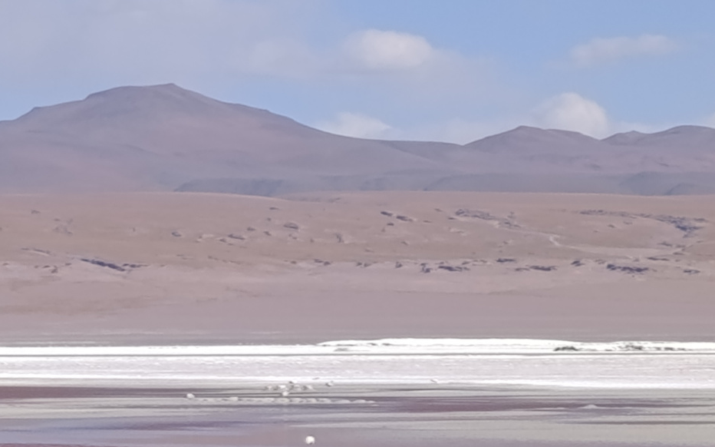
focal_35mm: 316
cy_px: 417
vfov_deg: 4.1
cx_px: 125
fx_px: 6156
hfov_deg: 6.6
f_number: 1.6
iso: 50
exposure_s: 1/1280
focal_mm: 6.14
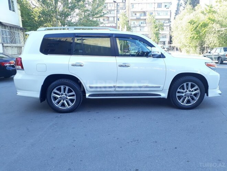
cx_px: 114
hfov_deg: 65.3
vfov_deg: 51.4
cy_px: 86
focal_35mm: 27
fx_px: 177
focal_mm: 3.6
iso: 40
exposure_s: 1/106
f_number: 1.9
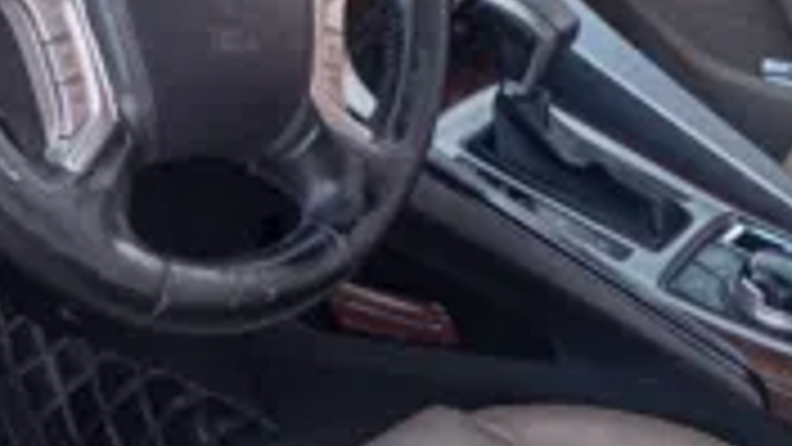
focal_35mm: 69
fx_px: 1449
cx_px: 180
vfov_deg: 16.7
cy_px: -99
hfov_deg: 30.0
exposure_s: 1/50
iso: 338
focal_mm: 4.27
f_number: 1.8
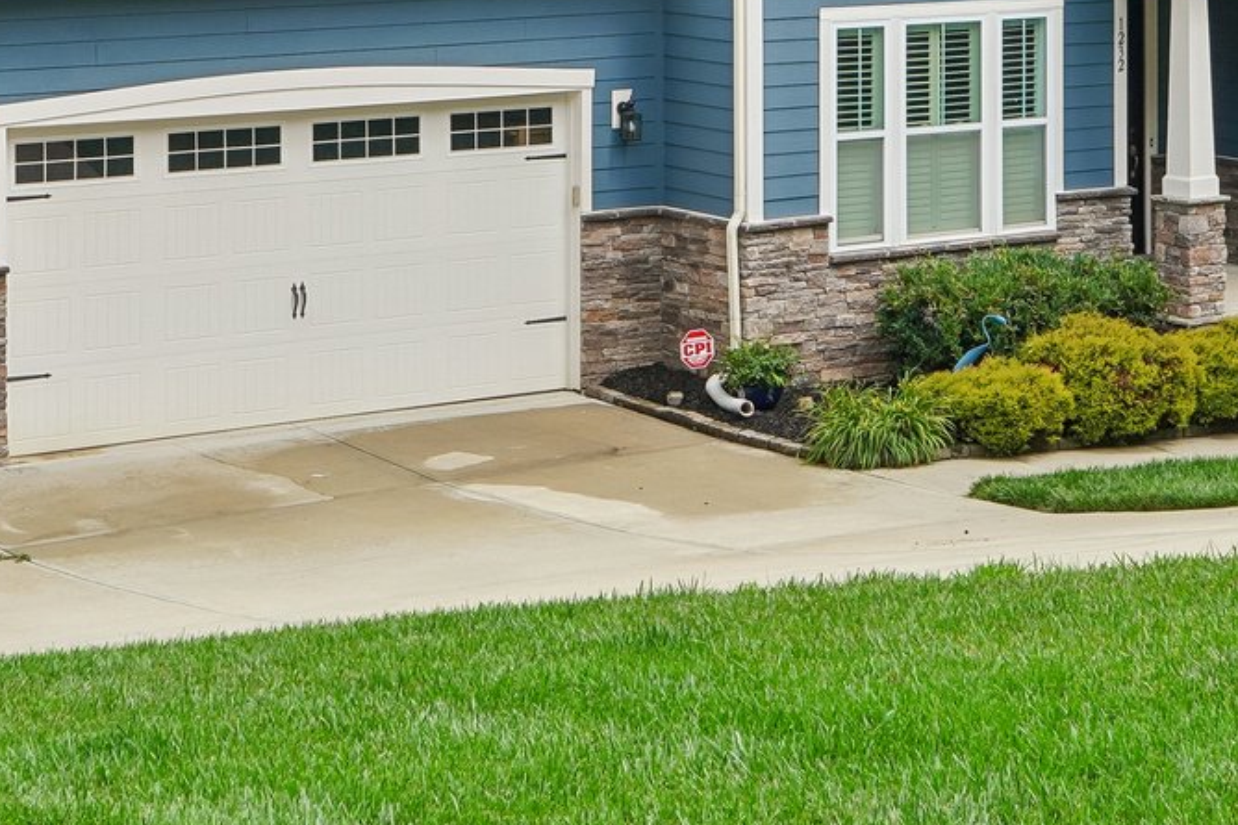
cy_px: -216
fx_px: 3163
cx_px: 630
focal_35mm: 92
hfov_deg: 22.1
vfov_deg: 14.3
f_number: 8
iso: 100
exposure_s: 1/30
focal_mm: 20
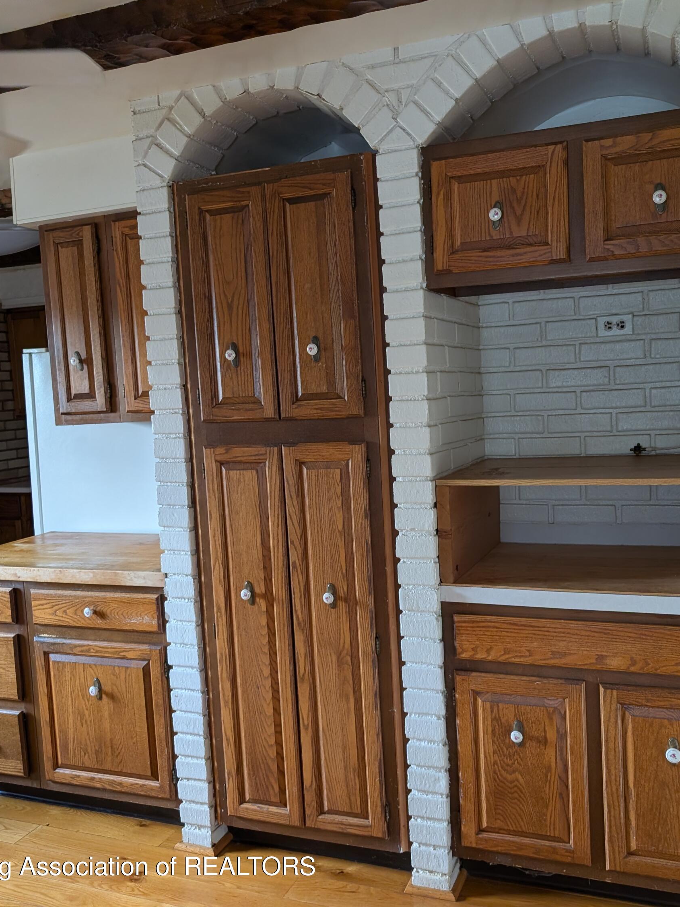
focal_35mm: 32
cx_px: 369
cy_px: 453
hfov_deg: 44.1
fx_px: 838
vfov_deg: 56.8
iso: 874
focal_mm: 6.9
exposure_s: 1/196
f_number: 1.68
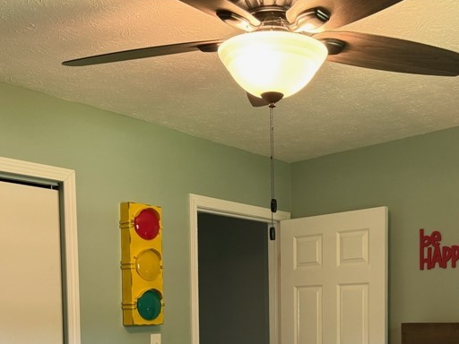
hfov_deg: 39.5
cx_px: 272
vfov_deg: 28.5
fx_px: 636
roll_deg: +1.2
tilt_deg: -2.4
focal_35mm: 48
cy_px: 341
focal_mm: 6.76
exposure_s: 1/60
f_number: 1.78
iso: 200
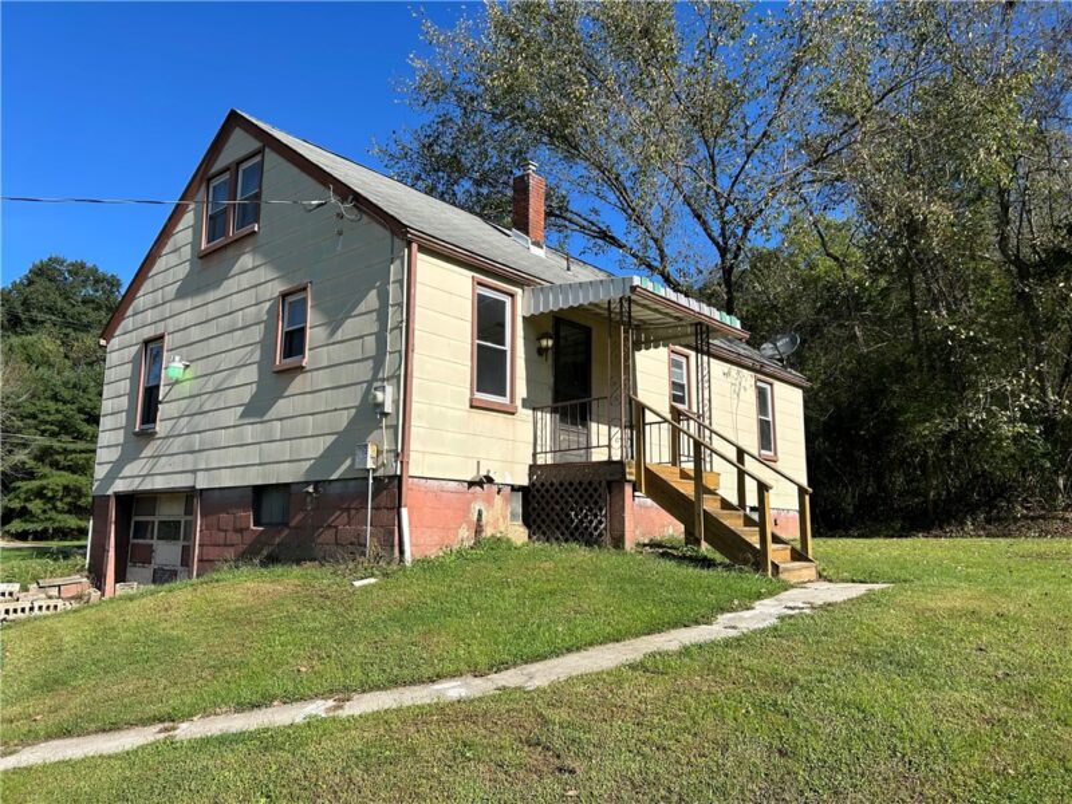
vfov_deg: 53.1
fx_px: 805
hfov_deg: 67.3
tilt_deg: +8.7
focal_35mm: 26
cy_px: 402
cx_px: 536
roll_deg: -1.1
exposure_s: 1/3257
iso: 50
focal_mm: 5.7
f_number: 1.5
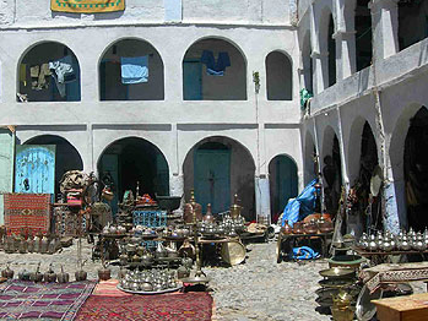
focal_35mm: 49
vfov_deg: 29.7
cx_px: 166
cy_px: 156
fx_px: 606
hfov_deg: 38.7
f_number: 4.8
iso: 50
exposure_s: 1/595
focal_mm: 7.8
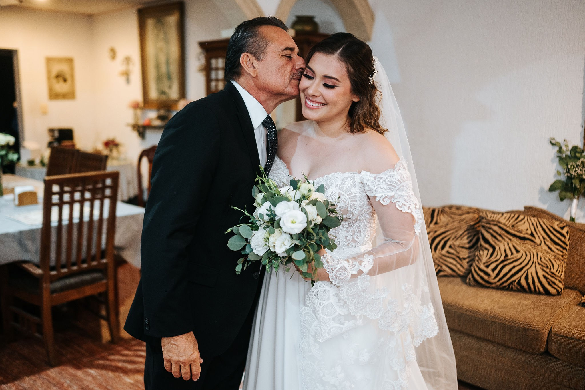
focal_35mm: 35
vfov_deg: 37.8
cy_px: 195
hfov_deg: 54.4
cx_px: 292
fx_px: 569
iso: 1600
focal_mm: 35
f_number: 1.8
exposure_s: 1/160
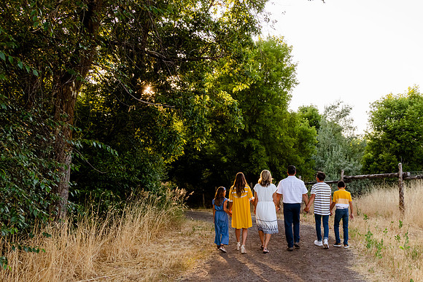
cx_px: 265
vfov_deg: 40.8
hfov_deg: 57.9
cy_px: 177
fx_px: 377
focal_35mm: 32
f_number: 10
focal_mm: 24
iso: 1000
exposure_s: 1/200
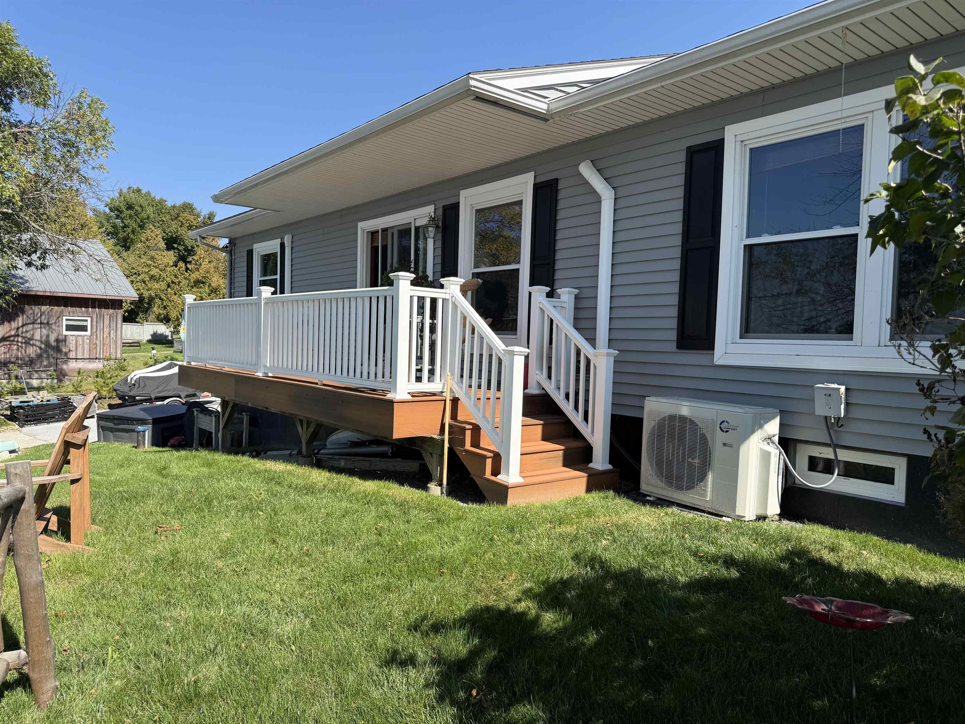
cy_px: 362
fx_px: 669
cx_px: 482
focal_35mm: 24
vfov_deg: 56.8
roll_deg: -2.1
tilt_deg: -2.0
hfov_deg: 71.6
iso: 100
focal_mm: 6.76
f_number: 1.78
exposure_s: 1/3021
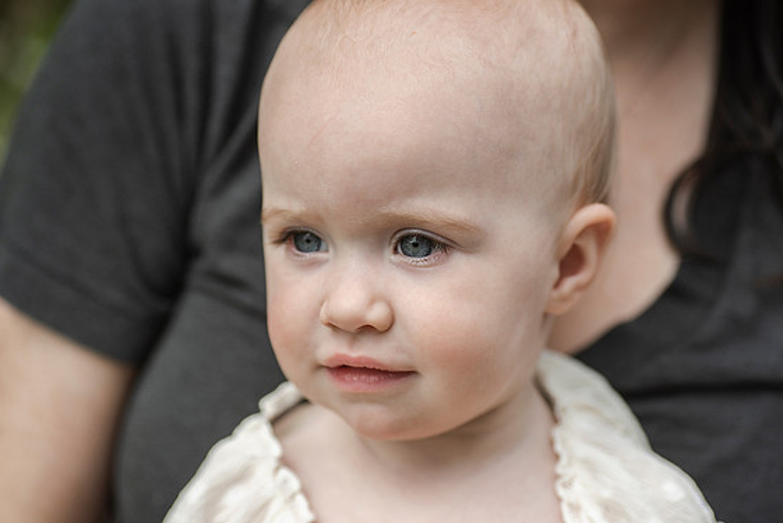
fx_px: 2024
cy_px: 259
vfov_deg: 14.7
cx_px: 401
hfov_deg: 21.9
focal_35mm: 93
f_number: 4
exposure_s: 1/4000
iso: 400
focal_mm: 90
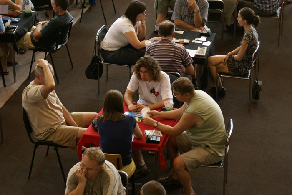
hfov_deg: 19.4
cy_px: 98
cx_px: 146
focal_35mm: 105
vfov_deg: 13.1
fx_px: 852
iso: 200
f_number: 5.6
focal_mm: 70
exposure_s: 1/30
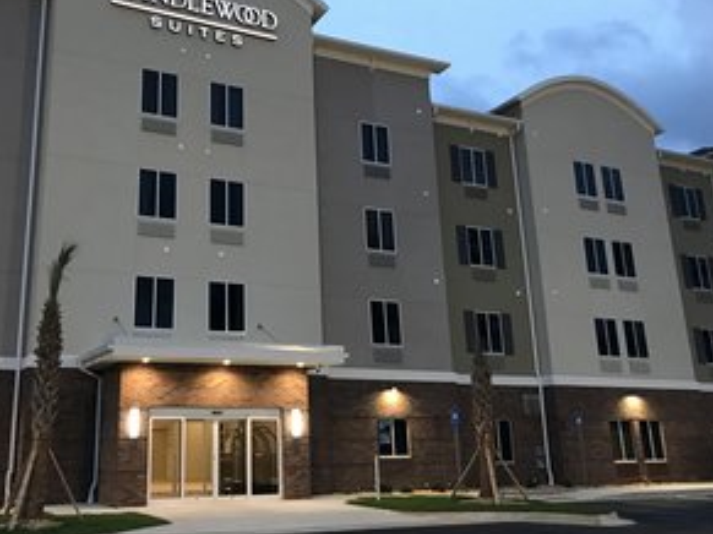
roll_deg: +0.8
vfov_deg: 38.5
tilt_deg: +15.5
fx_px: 762
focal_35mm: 37
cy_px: 225
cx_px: 255
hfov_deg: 49.5
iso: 80
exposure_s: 1/15
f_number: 1.8
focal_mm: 3.99
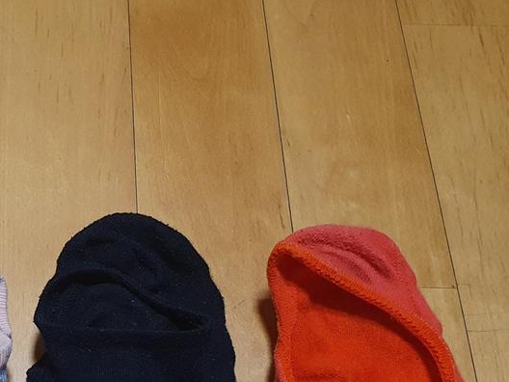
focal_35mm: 63
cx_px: 45
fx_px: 926
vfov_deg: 22.8
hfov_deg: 29.4
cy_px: 337
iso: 250
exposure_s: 1/40
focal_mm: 4.32
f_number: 2.4
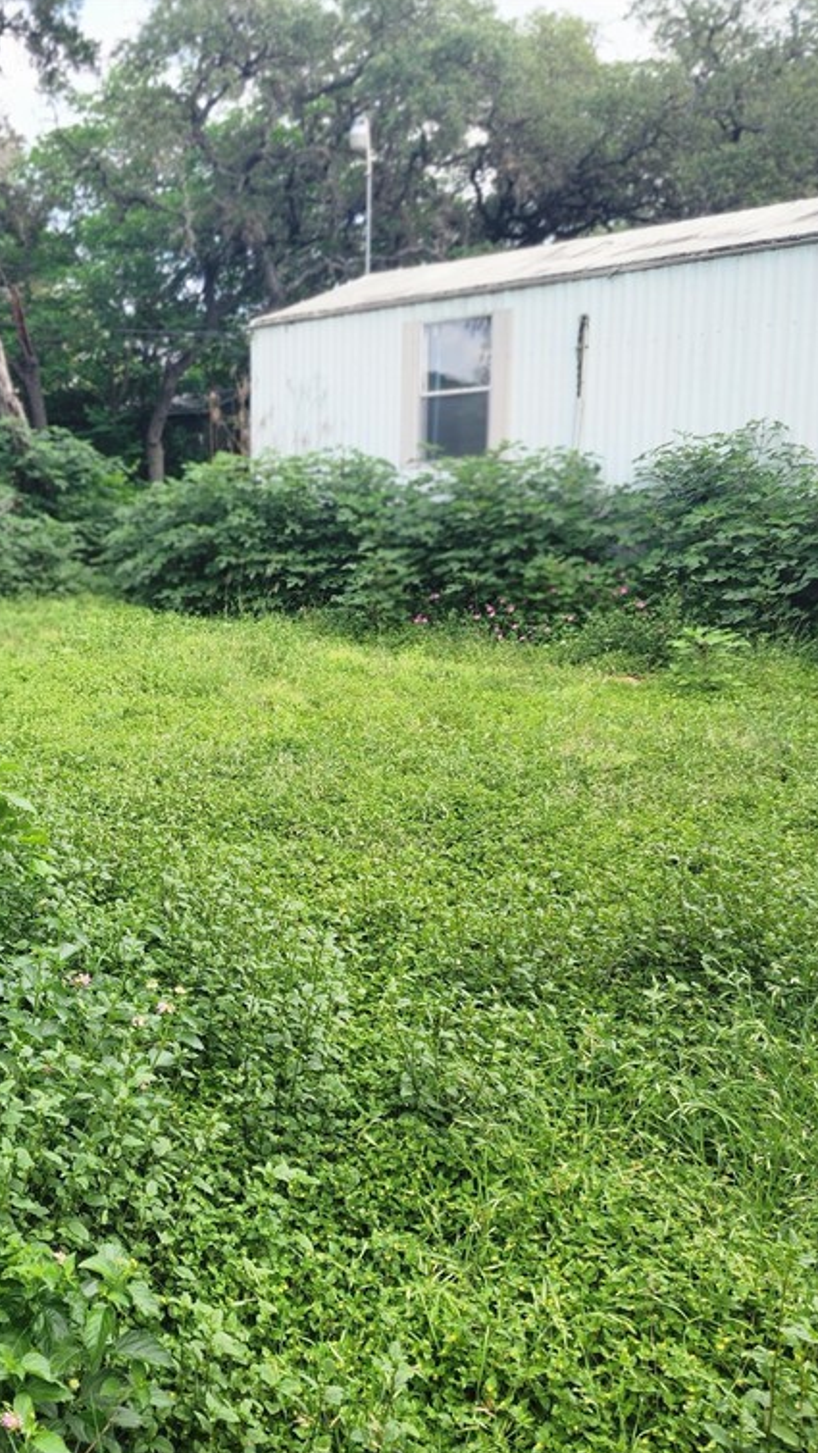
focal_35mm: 34
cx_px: 123
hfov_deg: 33.3
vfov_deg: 58.0
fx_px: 1310
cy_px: 733
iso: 12
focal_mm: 6.4
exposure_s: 1/151
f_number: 1.8
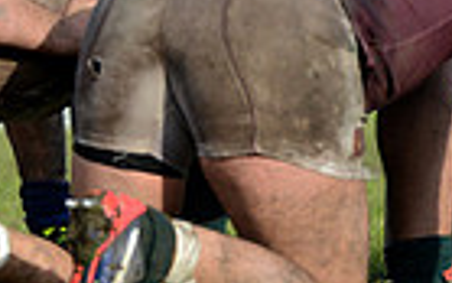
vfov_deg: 1.5
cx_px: -257
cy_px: -229
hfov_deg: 2.5
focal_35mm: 849
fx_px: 10463
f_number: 4
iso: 500
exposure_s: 1/2000
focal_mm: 200
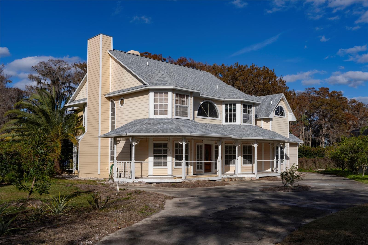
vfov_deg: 37.8
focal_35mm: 35
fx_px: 358
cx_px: 184
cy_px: 122
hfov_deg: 54.4
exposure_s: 1/125
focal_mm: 35
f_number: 14
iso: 50
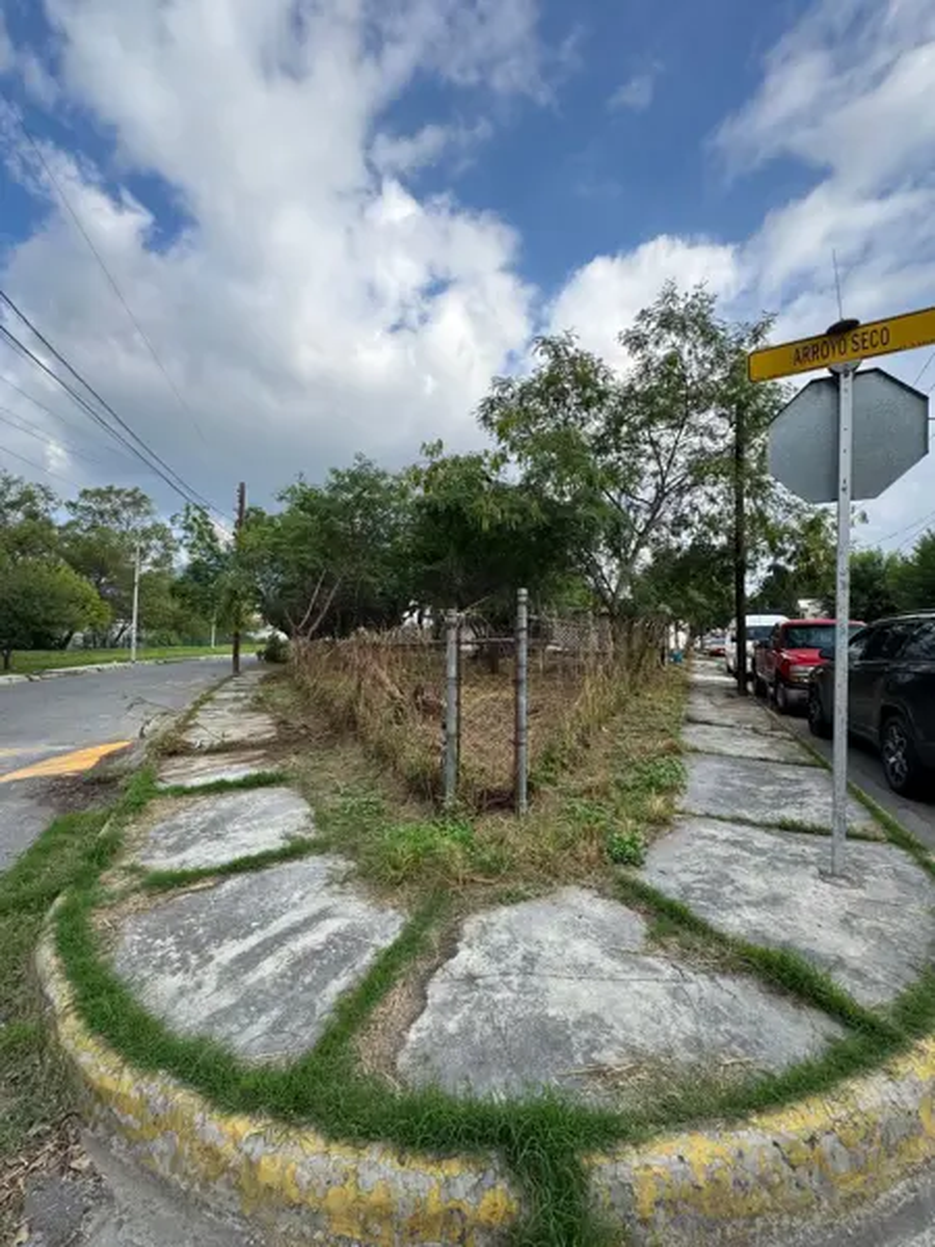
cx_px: 468
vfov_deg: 102.1
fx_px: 504
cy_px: 624
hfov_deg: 85.7
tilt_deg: +1.5
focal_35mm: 14
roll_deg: -0.5
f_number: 2.2
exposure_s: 1/756
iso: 50
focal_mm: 2.22
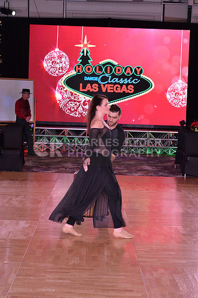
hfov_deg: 14.8
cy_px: 149
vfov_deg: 22.2
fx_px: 761
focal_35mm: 92
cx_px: 99
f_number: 6.3
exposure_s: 1/250
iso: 2000
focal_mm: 92
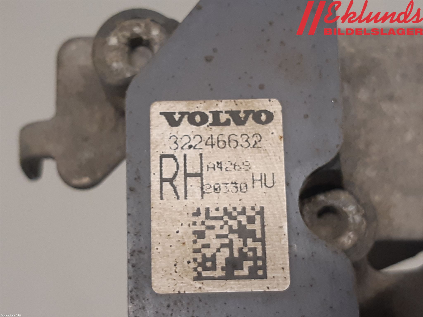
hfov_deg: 67.3
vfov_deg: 53.1
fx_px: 318
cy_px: 158
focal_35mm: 26
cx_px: 212
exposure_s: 1/50
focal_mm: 3.93
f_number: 1.7
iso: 100
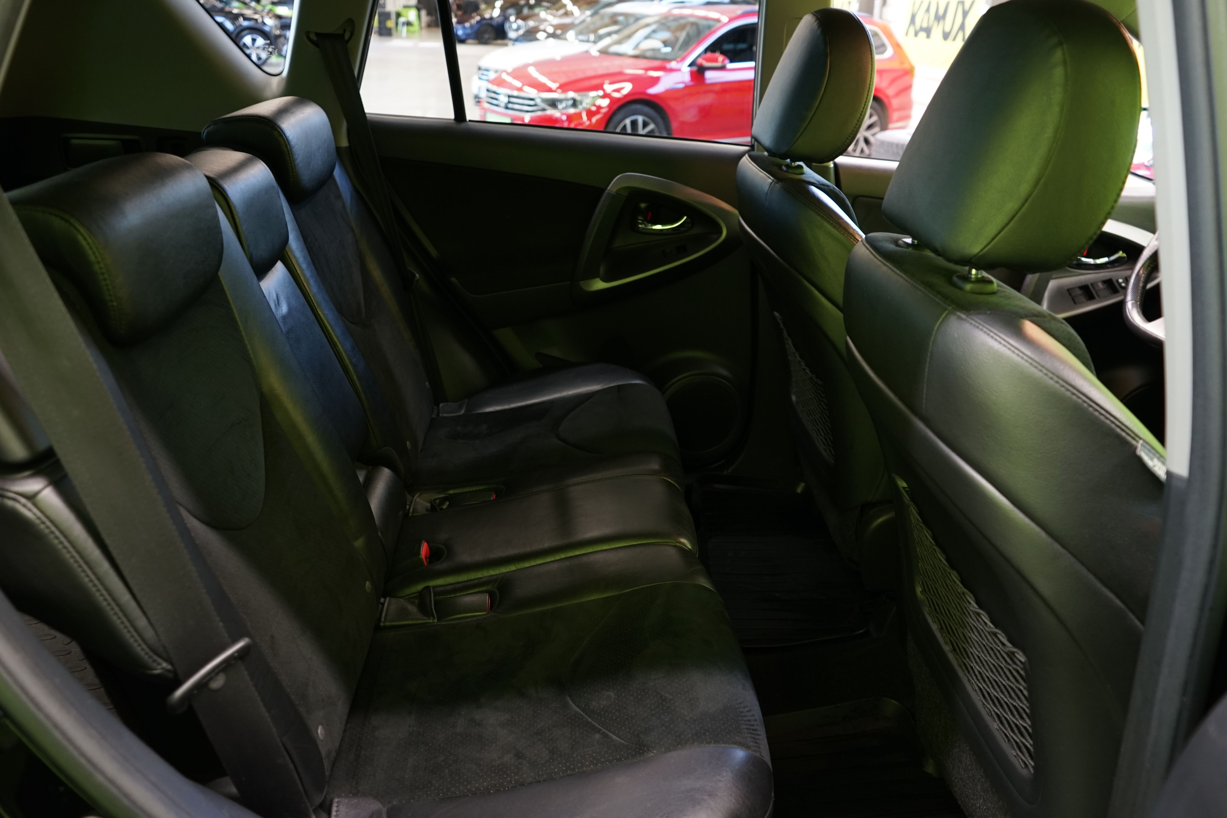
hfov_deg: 63.7
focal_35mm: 29
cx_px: 614
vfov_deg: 45.0
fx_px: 988
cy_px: 409
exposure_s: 1/8
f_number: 4.5
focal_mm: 29
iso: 800
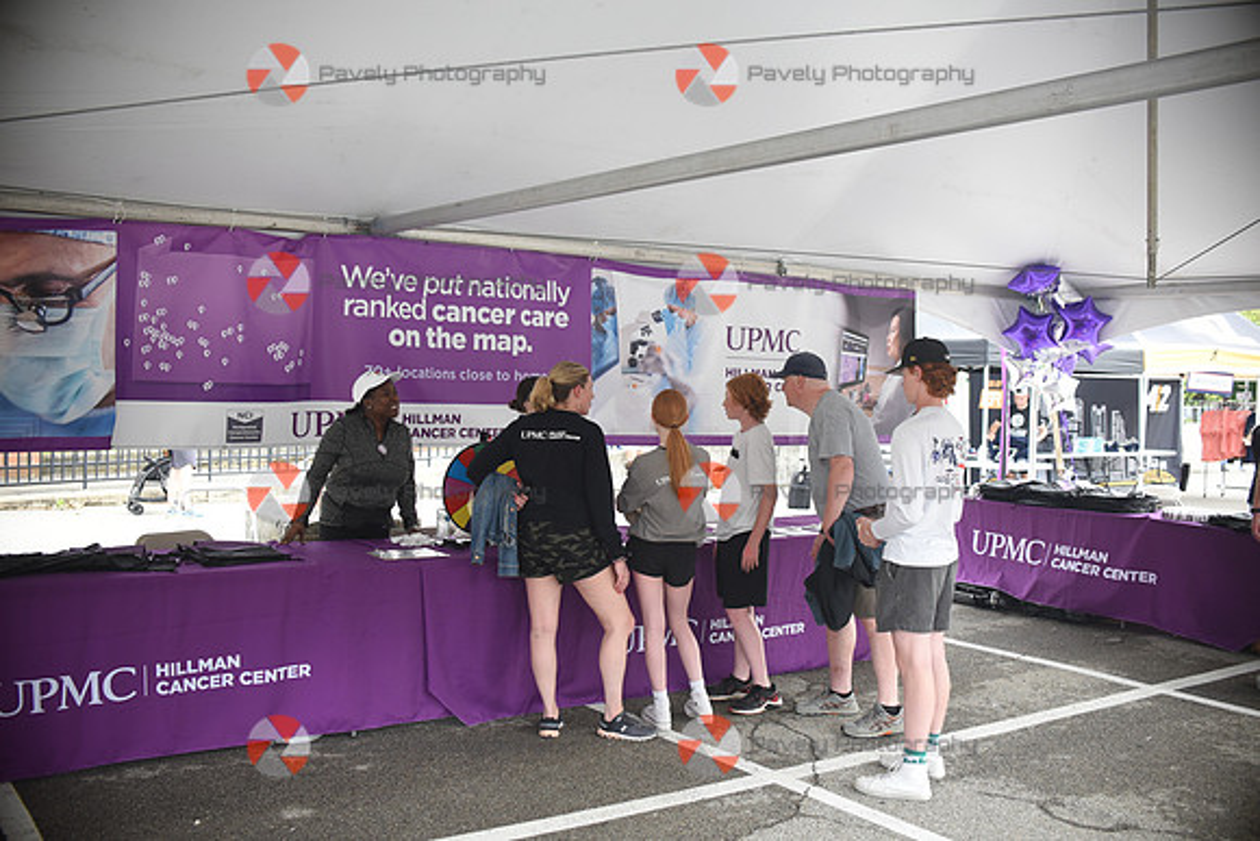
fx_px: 1225
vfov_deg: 37.9
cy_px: 420
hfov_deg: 54.4
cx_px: 630
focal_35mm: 35
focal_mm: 35
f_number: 5
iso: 1600
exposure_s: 1/500
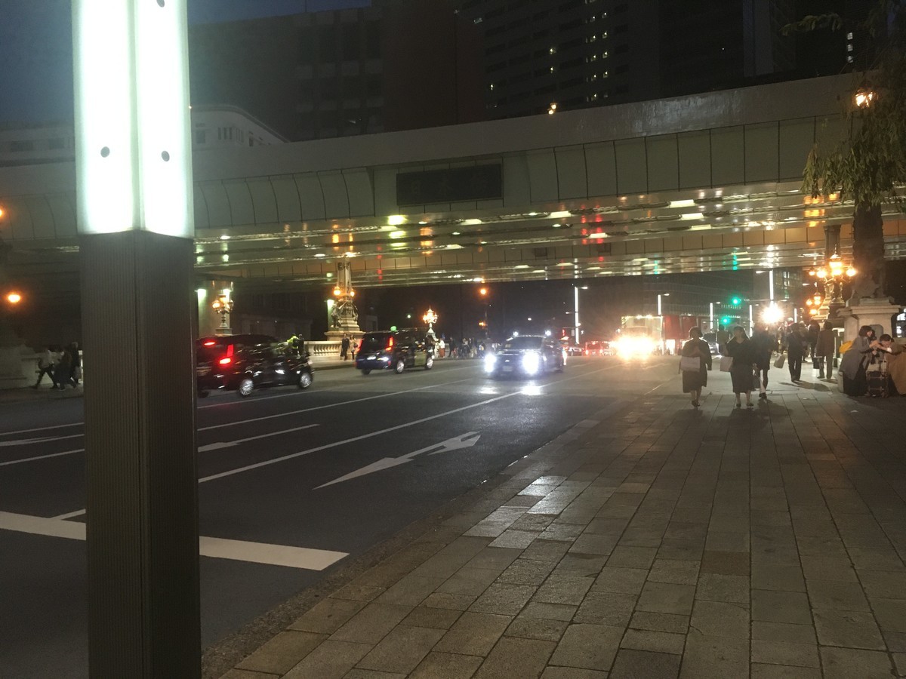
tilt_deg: -2.2
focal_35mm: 29
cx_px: 453
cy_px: 340
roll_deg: +1.6
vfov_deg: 48.2
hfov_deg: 61.7
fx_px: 759
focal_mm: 4.15
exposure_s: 1/17
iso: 200
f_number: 2.2
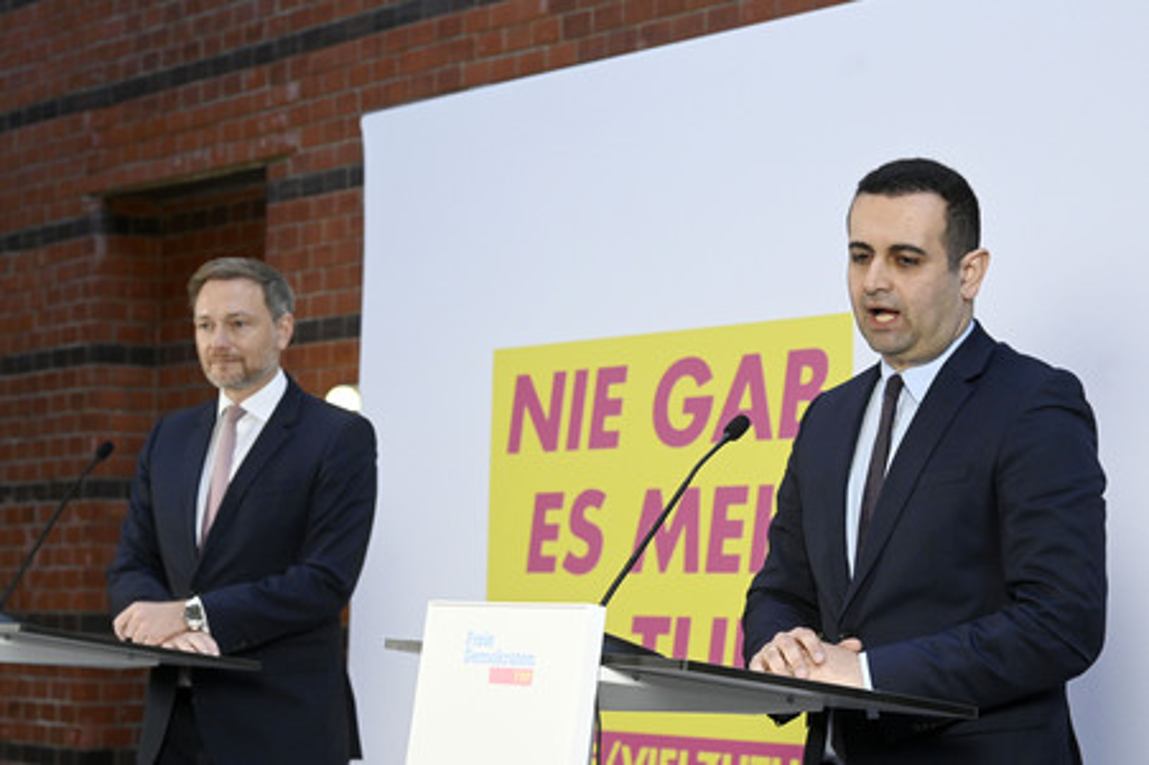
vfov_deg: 19.4
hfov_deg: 28.9
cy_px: 382
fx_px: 2232
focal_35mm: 70
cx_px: 574
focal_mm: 70
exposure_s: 1/400
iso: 5000
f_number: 5.6
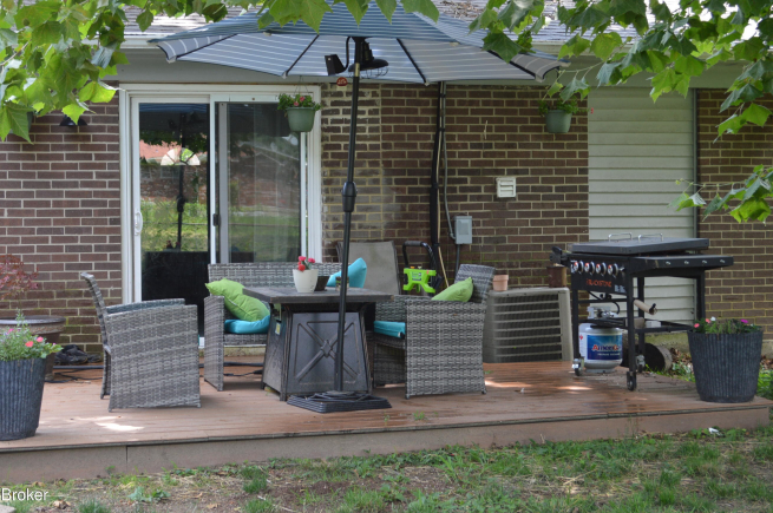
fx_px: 1330
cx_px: 339
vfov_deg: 21.8
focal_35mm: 62
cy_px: 226
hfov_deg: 32.4
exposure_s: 1/125
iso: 320
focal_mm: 36
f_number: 5.6
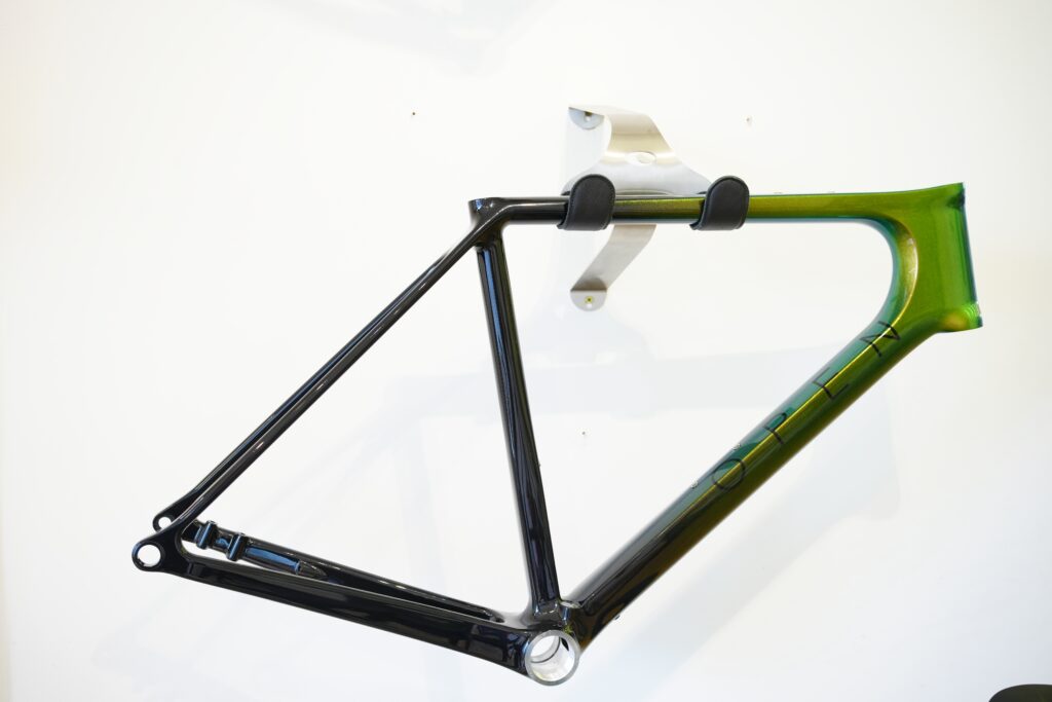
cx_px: 526
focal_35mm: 40
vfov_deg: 33.4
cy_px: 351
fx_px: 1169
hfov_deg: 48.5
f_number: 4.5
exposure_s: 1/80
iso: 1600
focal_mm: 40
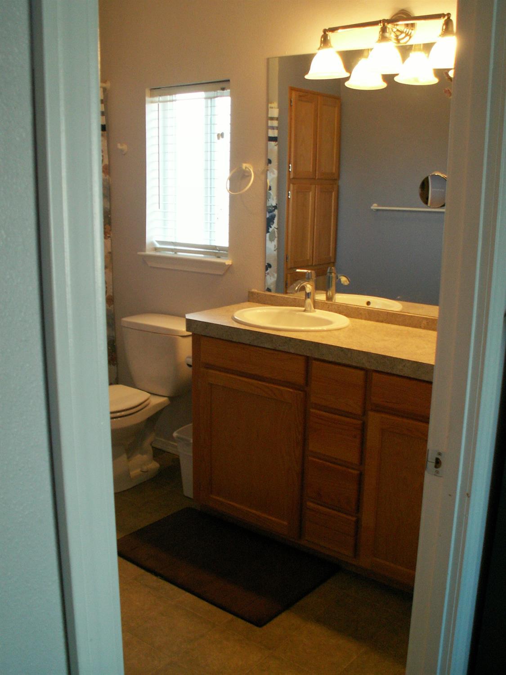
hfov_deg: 40.7
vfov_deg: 52.6
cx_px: 253
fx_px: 682
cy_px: 338
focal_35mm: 35
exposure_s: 1/30
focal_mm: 5.86
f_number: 2.8
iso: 160
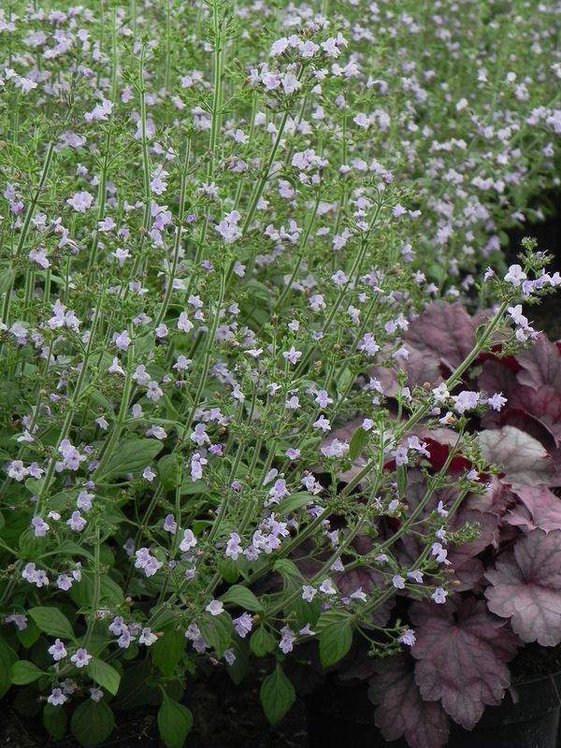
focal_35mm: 105
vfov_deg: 18.7
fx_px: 2269
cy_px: 374
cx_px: 280
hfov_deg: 14.1
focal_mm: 18.8
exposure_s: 1/200
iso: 160
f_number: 4.5
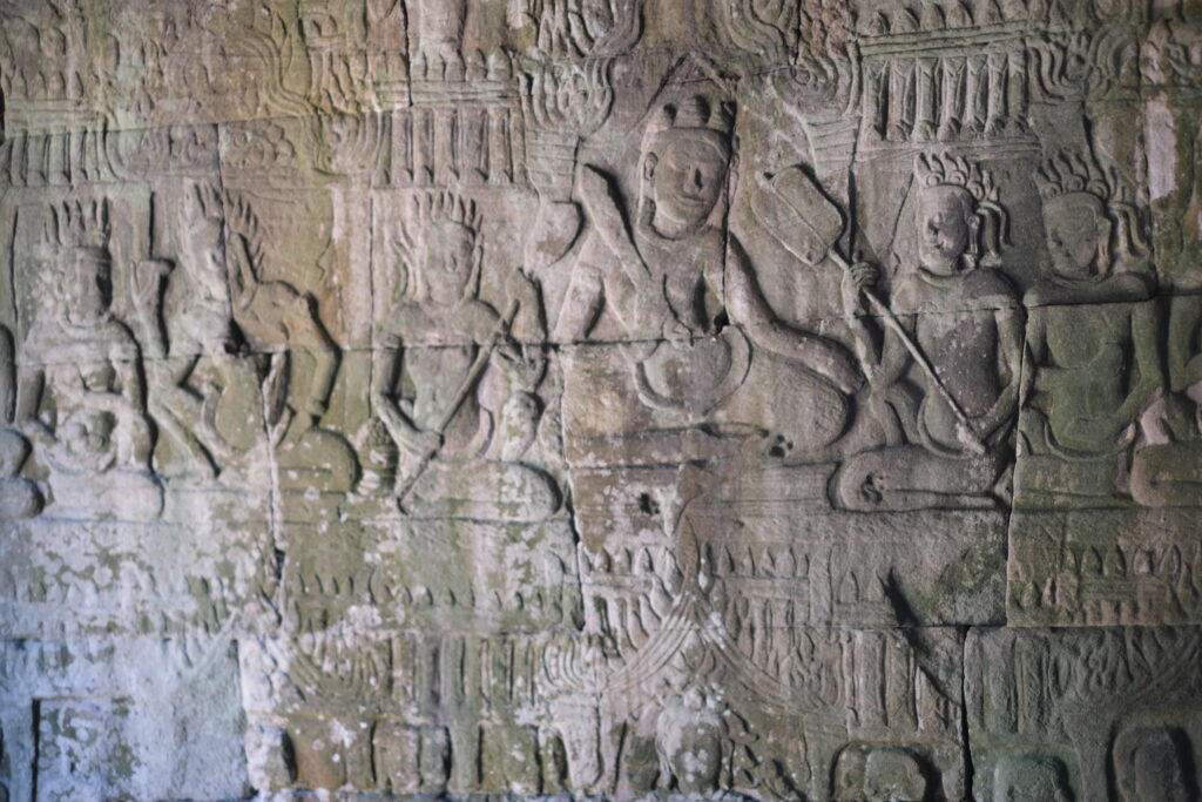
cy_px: 401
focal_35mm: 53
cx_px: 601
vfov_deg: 25.5
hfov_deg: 37.5
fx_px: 1770
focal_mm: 35
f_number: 1.4
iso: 160
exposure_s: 1/45
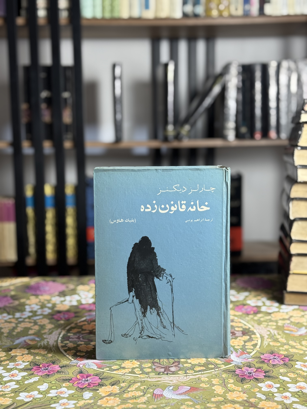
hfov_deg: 30.3
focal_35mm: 48
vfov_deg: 39.7
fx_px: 568
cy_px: 204
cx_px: 154
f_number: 1.78
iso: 125
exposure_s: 1/100
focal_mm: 6.76
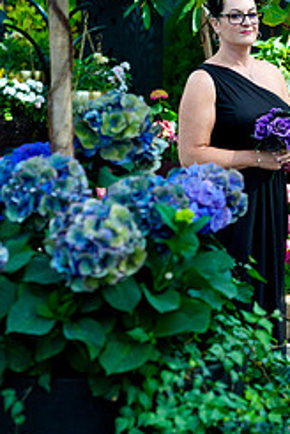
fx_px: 1880
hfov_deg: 8.8
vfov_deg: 13.1
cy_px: 134
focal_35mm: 156
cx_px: 306
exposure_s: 1/2500
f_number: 3.2
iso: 640
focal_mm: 66
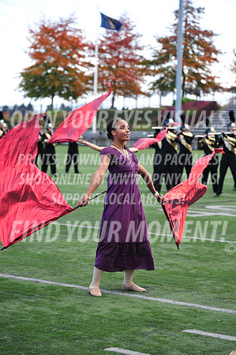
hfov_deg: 13.7
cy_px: 178
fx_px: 986
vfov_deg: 20.4
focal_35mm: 100
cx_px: 118
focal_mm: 100
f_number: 4
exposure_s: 1/640
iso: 500
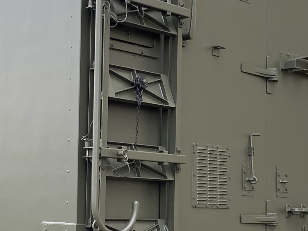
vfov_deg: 17.1
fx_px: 765
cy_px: 167
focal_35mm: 86
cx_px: 80
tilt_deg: +2.6
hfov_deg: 22.6
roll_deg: -1.2
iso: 40
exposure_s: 1/122
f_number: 1.8
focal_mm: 4.25
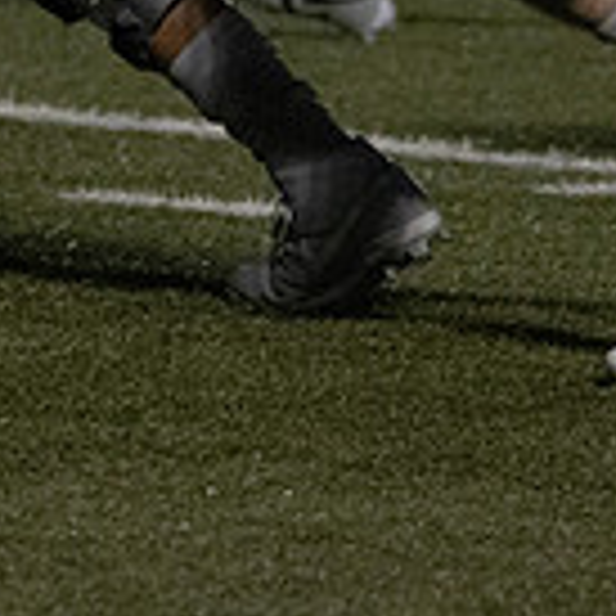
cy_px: -326
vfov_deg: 1.7
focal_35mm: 1029
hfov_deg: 1.7
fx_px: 20717
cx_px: 199
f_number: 5.6
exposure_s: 1/1000
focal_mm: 232
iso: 12800
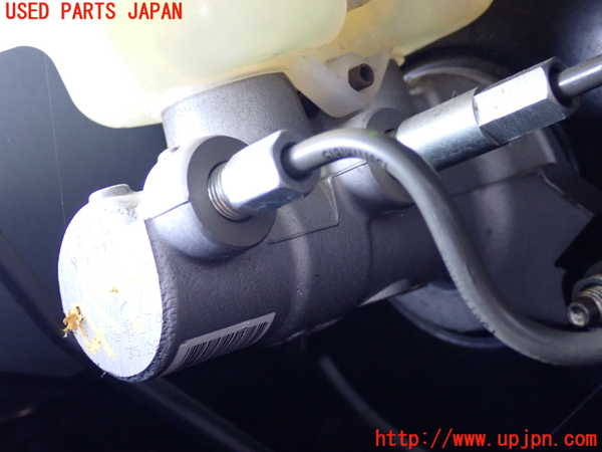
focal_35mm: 62
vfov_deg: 23.7
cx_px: 301
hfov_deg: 31.2
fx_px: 1078
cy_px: 226
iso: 800
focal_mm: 11.09
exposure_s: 1/40
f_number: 3.6
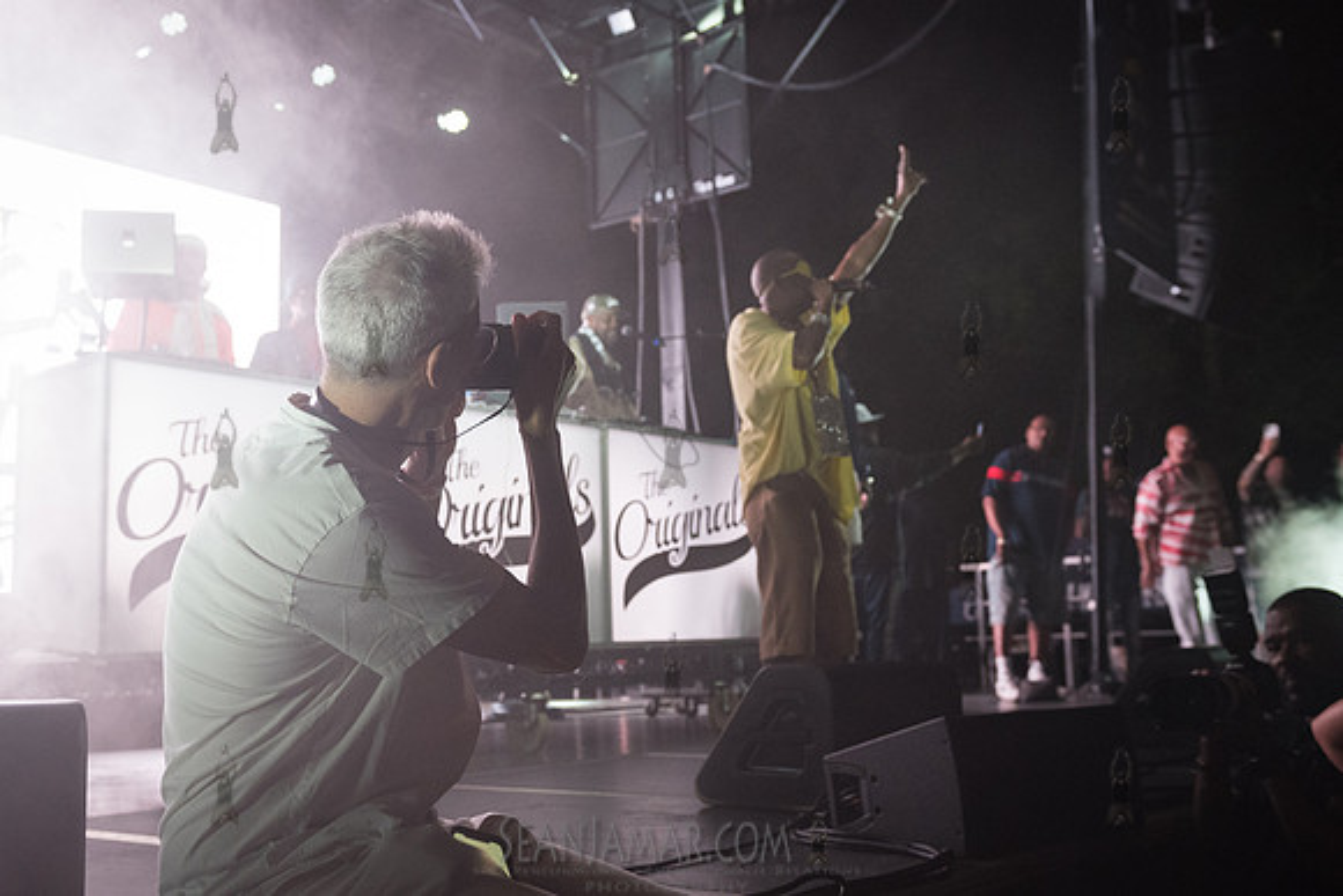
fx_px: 1511
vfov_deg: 33.0
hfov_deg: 47.9
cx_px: 672
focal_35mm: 41
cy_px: 448
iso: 3200
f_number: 3.5
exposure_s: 1/400
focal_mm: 31
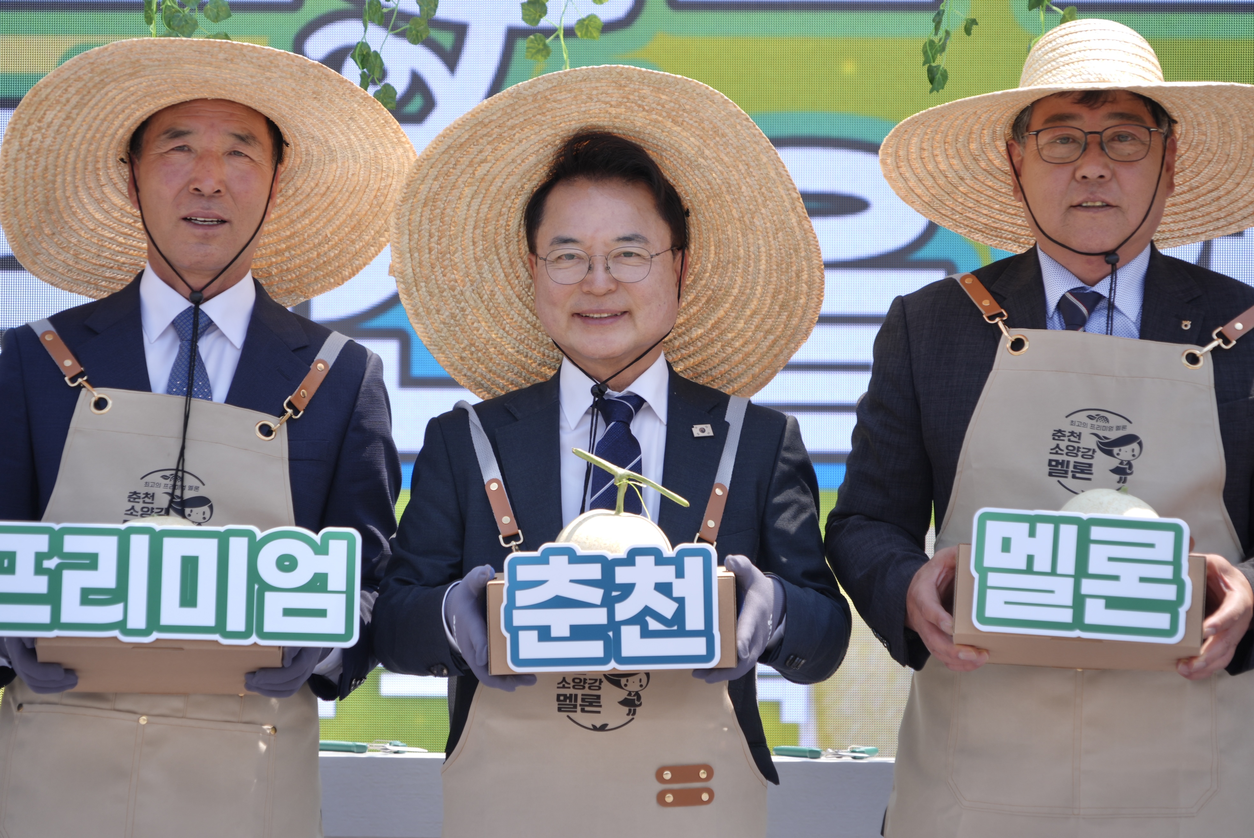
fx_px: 5787
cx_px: 627
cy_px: 419
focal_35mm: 166
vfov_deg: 8.3
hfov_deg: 12.4
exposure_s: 1/250
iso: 125
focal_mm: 166
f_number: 6.3
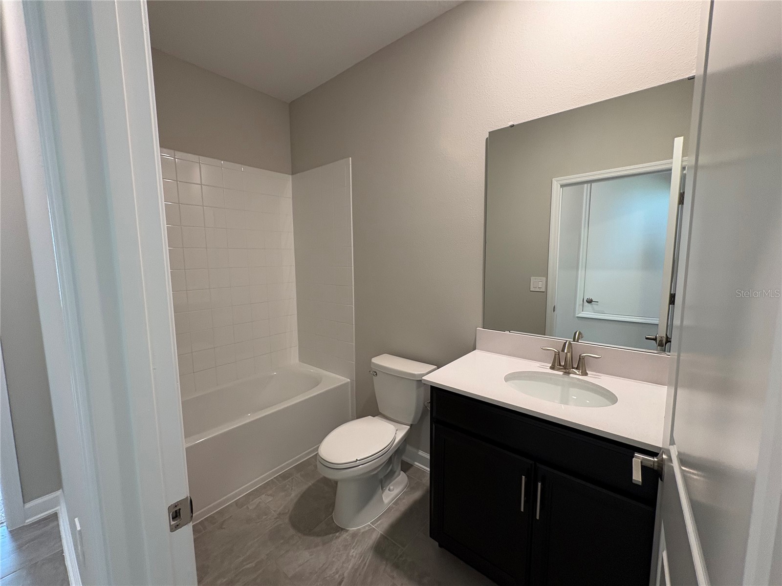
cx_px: 391
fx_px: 316
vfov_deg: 85.7
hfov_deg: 102.1
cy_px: 293
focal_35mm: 14
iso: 250
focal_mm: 2.22
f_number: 2.2
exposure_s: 1/60
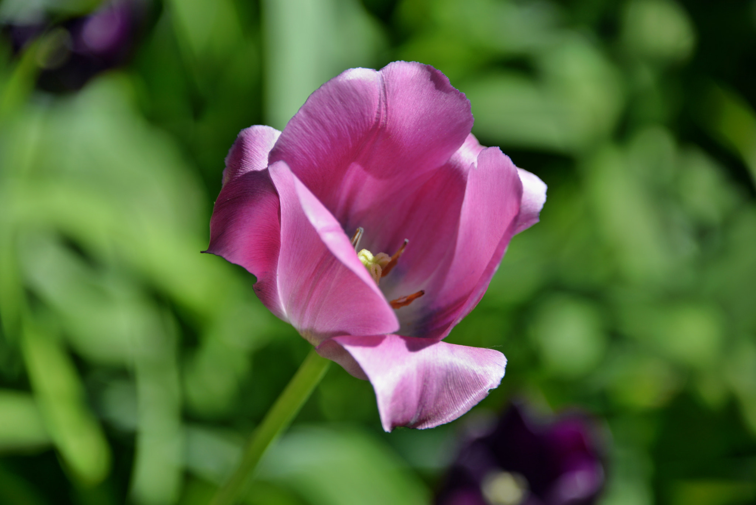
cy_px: 252
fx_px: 6302
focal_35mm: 300
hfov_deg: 6.9
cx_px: 378
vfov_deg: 4.6
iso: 220
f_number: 5.6
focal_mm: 300
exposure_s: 1/500
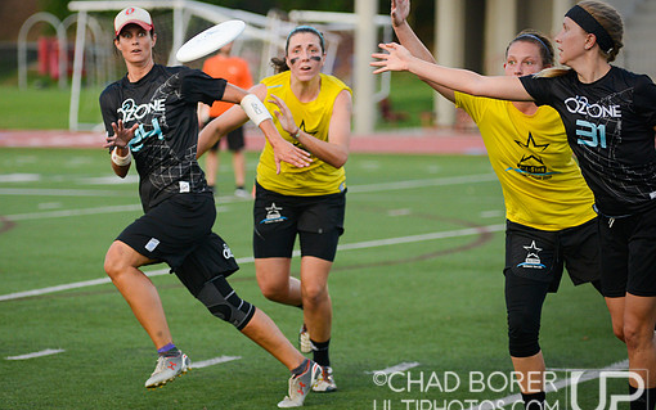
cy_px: 186
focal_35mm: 168
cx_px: 288
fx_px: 3004
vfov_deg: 7.8
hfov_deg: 12.5
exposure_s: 1/1600
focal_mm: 145
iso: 1250
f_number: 3.5
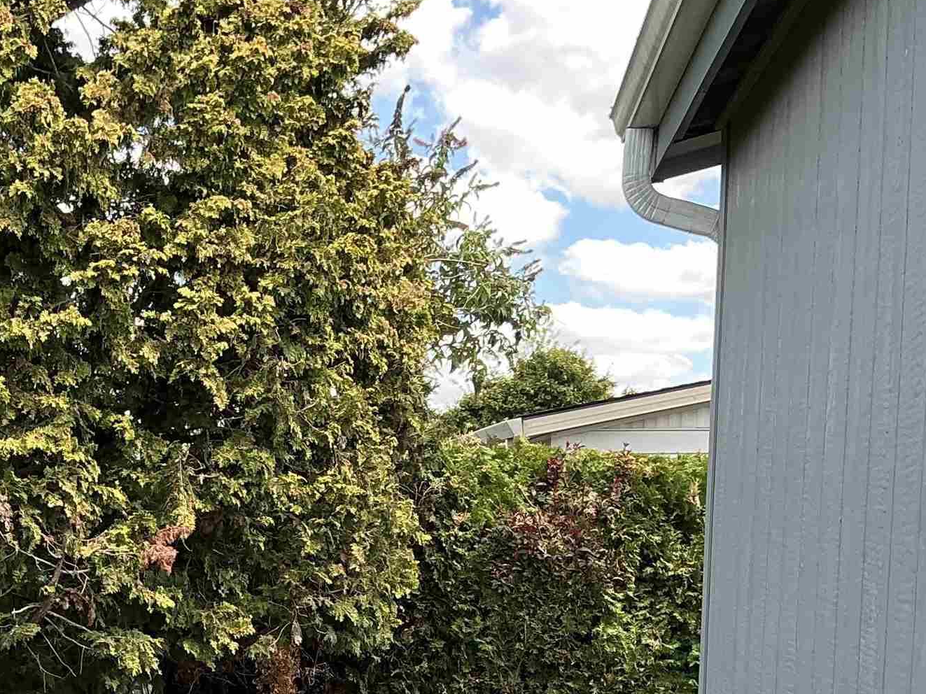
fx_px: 1739
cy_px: 762
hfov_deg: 29.3
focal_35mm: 65
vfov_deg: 21.4
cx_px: 223
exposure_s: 1/272
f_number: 1.8
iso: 25
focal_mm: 3
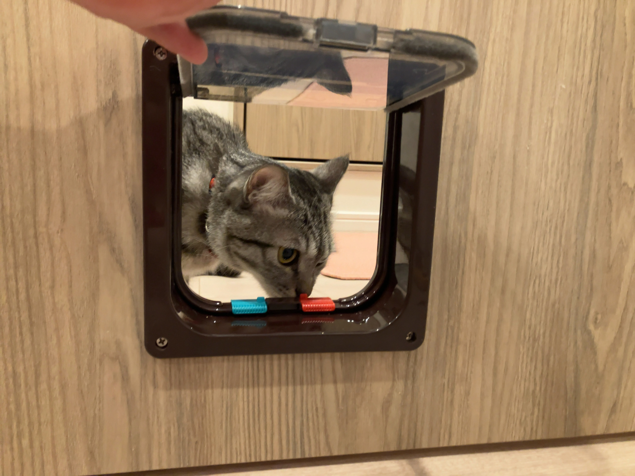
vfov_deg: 49.7
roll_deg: -2.5
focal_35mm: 28
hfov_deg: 63.4
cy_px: 238
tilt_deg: -8.6
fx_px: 514
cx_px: 318
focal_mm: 3.99
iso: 400
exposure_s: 1/30
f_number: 1.8
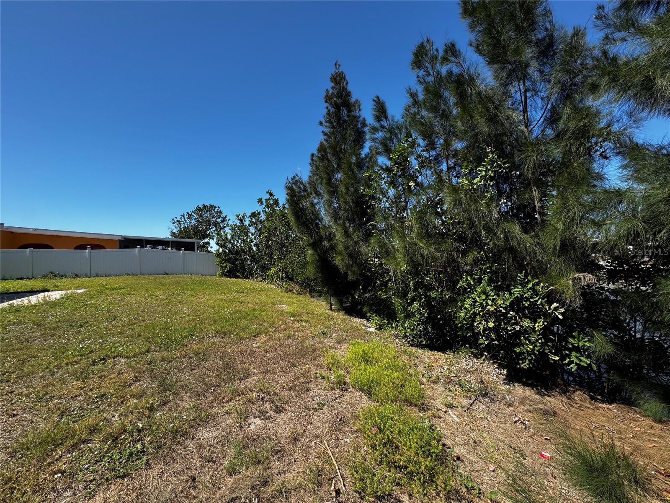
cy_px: 252
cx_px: 335
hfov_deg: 102.1
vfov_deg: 85.7
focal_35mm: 14
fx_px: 271
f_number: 2.2
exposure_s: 1/1020
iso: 40
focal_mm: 2.22
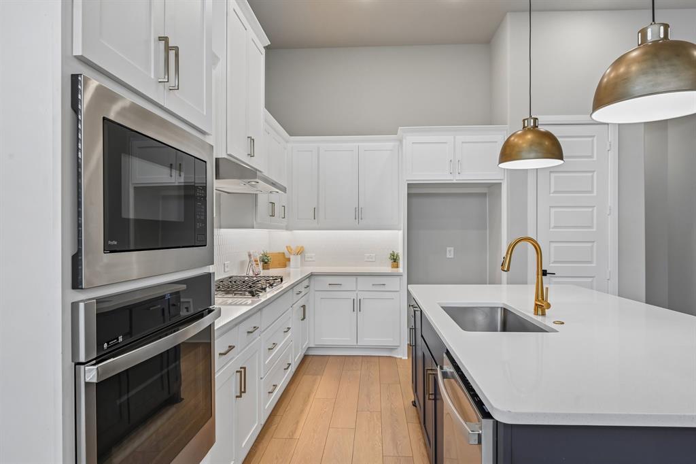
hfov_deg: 78.6
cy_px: 232
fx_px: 425
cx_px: 348
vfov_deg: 57.2
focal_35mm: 22
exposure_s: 1/50
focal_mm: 22
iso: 400
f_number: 8
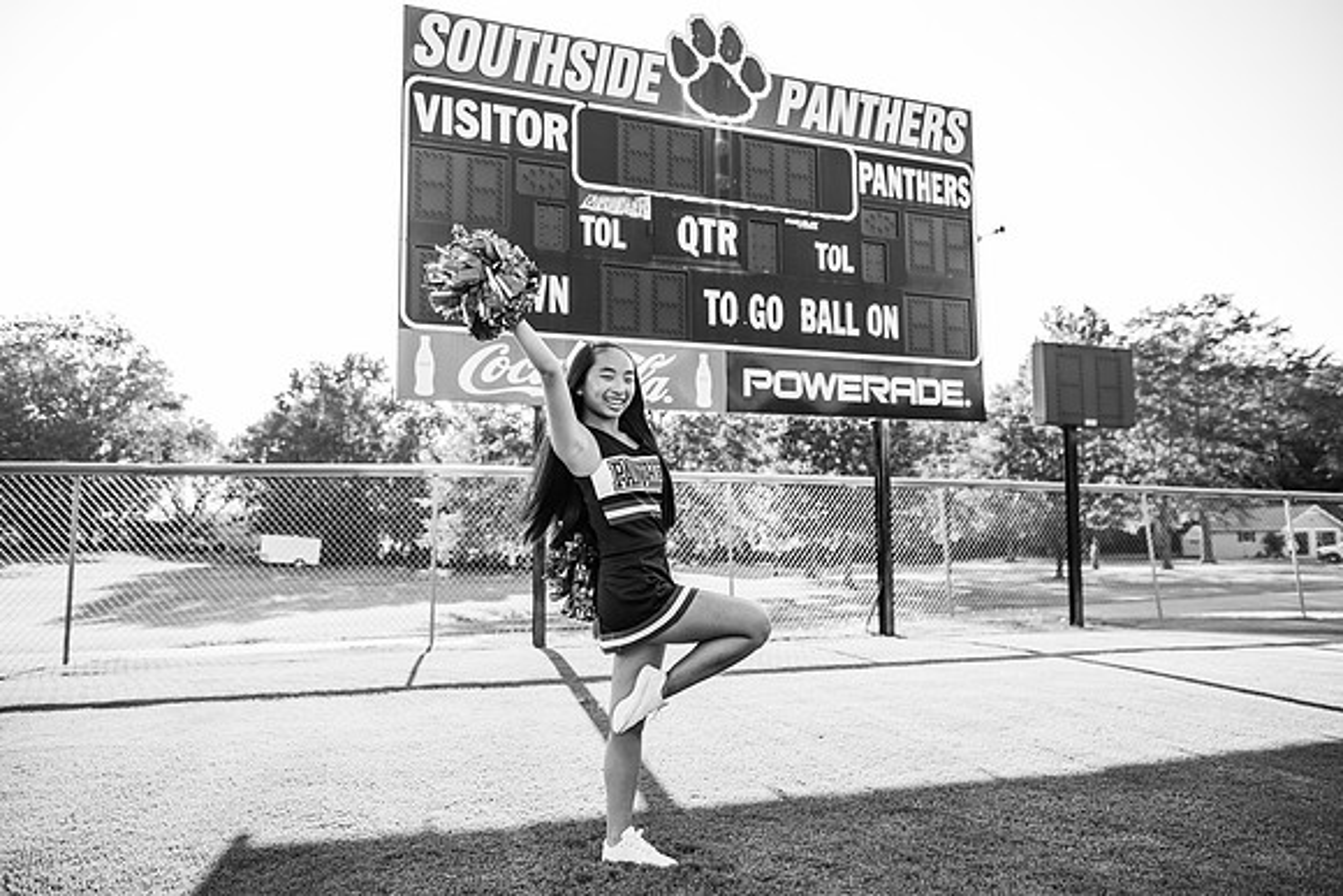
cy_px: 448
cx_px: 672
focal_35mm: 24
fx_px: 896
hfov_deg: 73.7
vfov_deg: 53.2
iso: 200
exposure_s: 1/800
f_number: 2.8
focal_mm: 24
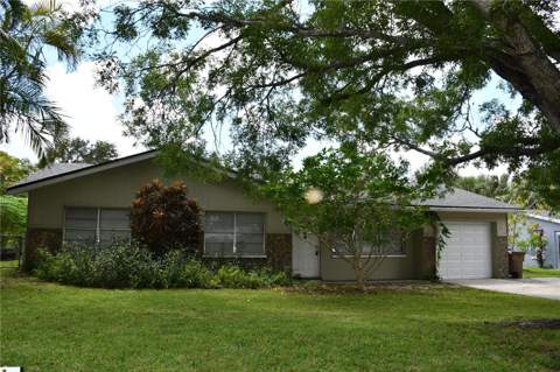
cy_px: 186
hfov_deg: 67.4
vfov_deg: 47.8
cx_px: 280
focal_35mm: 27
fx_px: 420
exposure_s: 1/250
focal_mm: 18
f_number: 5.6
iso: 100
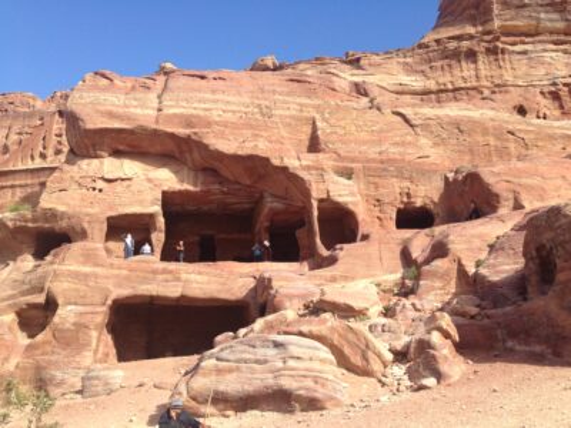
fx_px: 544
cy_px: 214
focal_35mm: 33
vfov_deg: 42.9
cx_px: 286
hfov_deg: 55.4
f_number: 2.4
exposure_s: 1/809
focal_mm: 4.12
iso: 50
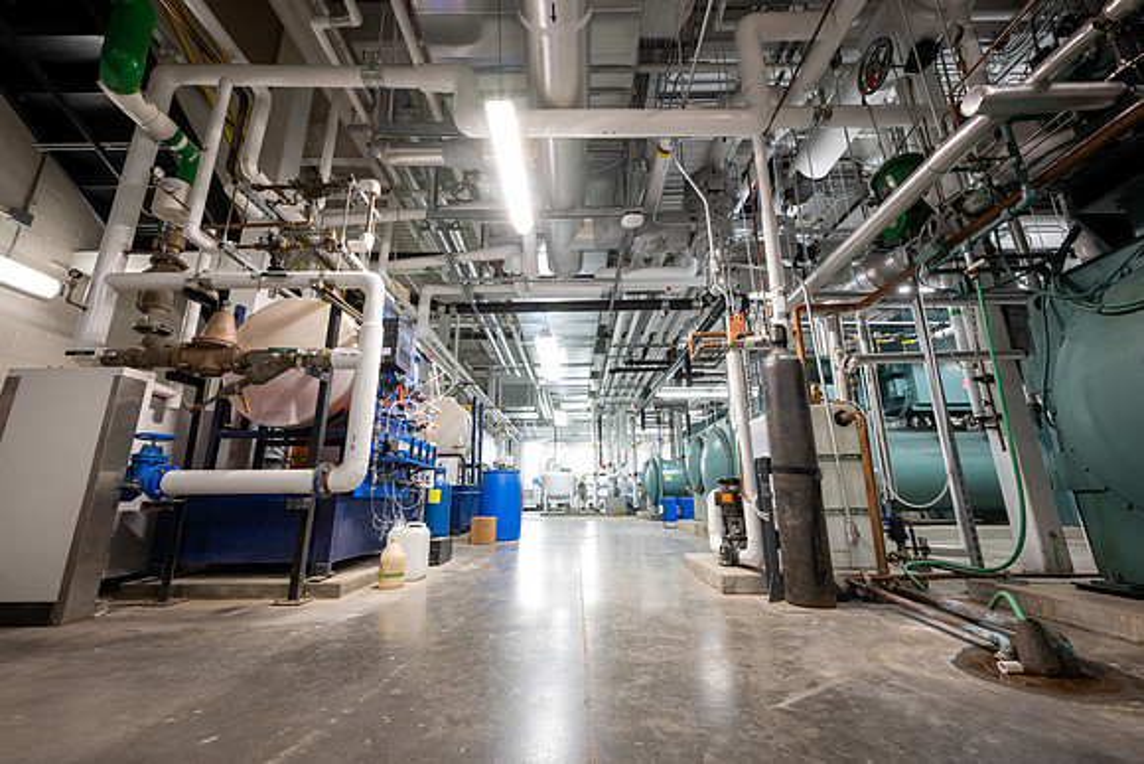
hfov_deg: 104.2
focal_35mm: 14
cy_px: 382
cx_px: 572
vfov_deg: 81.2
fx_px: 445
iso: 100
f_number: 11
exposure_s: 2.5
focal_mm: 14
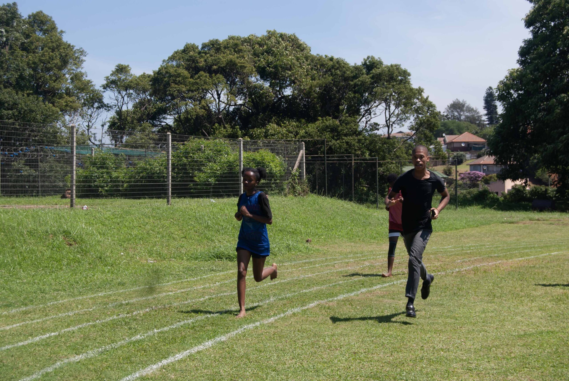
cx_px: 284
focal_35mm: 63
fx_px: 997
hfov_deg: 31.9
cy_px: 190
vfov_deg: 21.6
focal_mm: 42
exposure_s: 1/200
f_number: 7.1
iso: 100
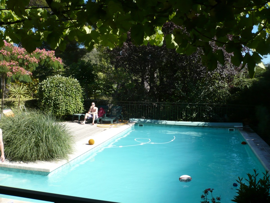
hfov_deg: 52.6
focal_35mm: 35
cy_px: 102
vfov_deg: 40.7
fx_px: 273
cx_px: 135
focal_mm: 5.8
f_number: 2.8
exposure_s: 1/800
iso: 100
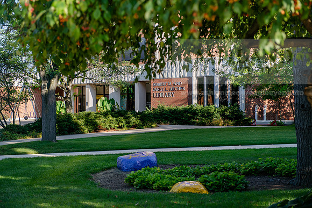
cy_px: 104
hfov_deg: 28.8
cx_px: 156
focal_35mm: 70
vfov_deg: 19.5
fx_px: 607
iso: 100
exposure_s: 1/400
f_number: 4
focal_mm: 70
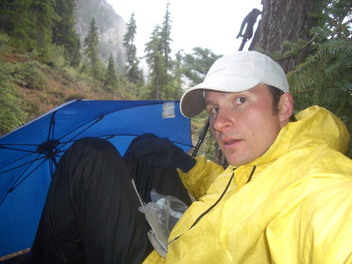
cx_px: 176
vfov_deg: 40.7
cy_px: 132
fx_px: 356
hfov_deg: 52.6
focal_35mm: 35
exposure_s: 1/60
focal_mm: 5.8
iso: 100
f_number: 2.6
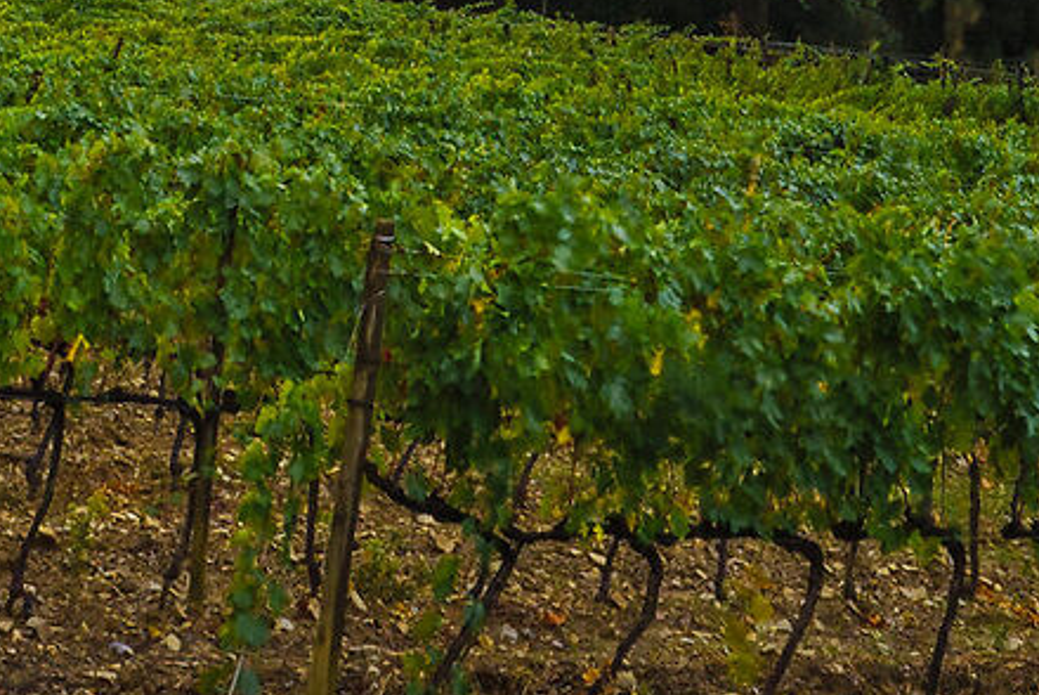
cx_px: 460
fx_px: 3148
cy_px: -1076
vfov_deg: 10.5
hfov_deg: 18.7
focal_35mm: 109
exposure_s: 1/3
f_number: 16
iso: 125
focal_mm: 20
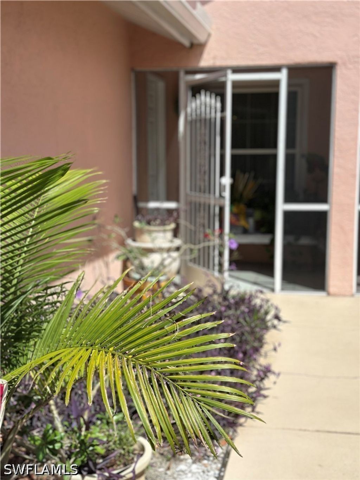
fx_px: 665
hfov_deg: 30.3
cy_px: 240
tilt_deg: -6.4
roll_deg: +0.4
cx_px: 180
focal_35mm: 48
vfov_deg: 39.7
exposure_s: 1/6623
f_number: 1.78
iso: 100
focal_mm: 6.86
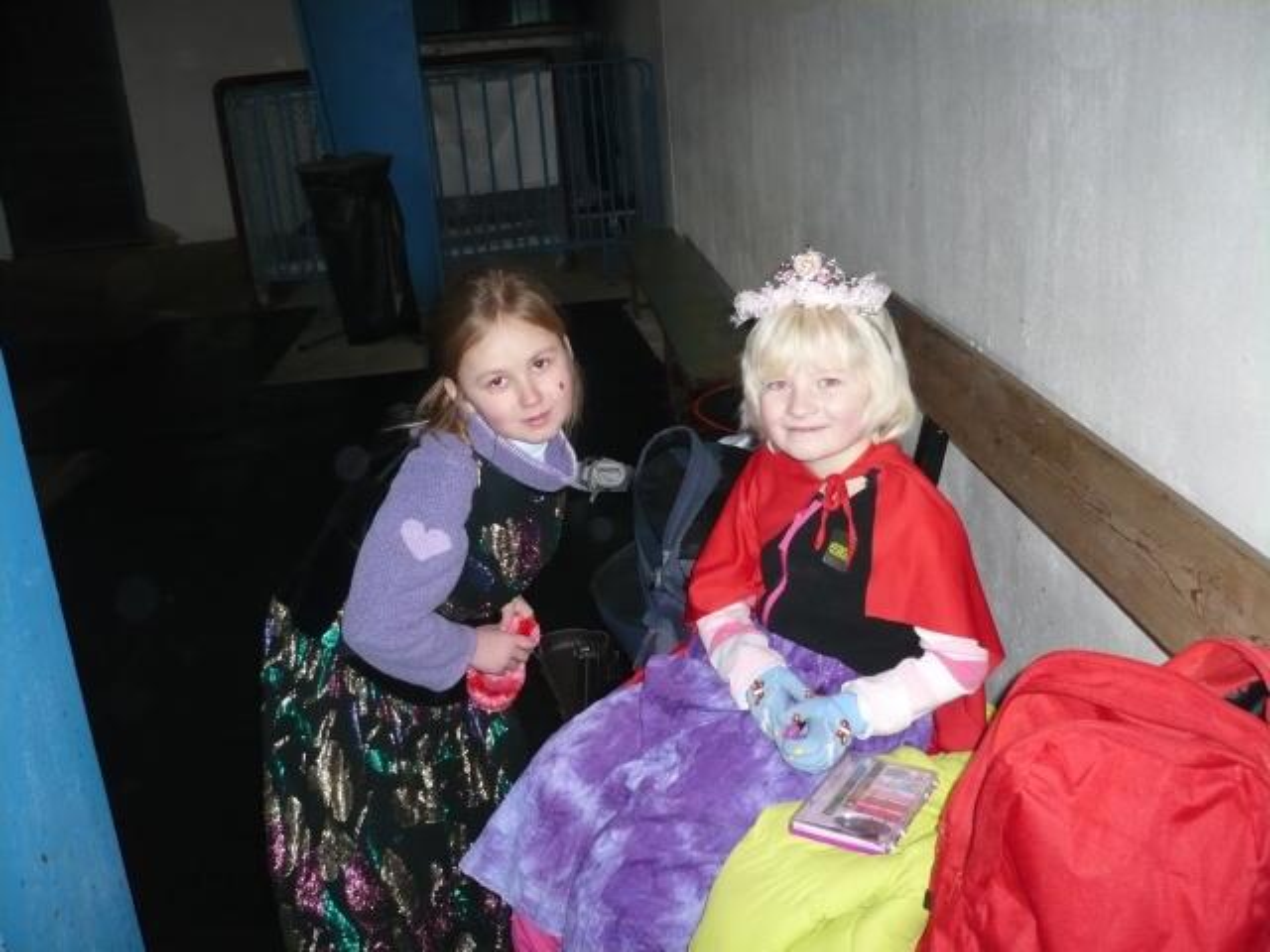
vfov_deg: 40.7
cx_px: 635
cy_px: 476
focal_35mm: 35
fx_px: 1284
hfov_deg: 52.6
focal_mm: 5.8
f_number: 2.8
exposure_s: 1/30
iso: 250
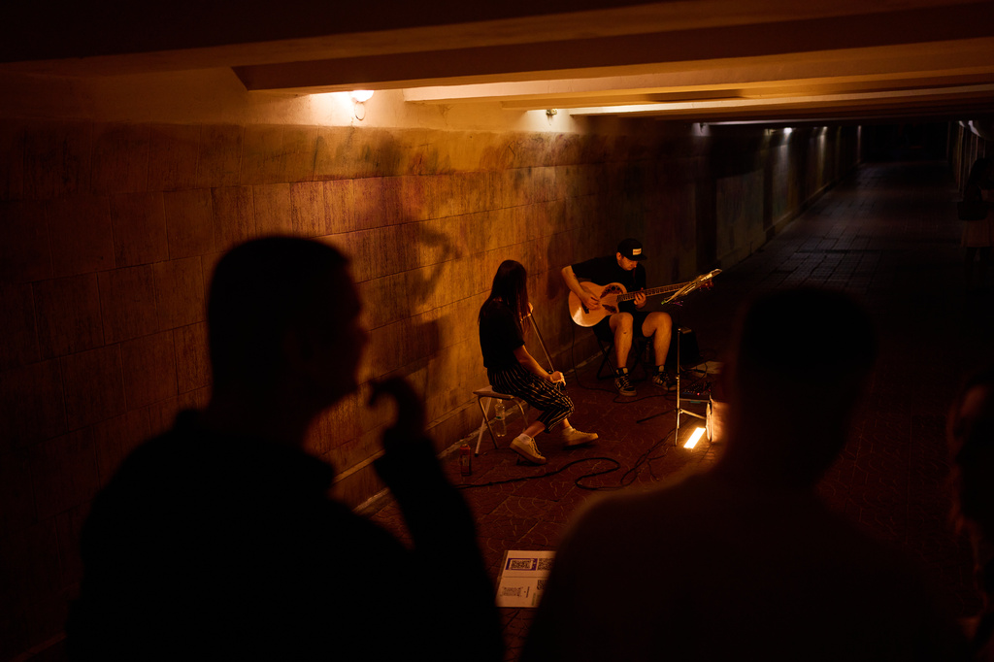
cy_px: 331
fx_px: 966
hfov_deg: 54.4
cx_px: 497
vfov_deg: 37.8
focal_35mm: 35
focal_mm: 35
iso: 640
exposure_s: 1/320
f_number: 1.4
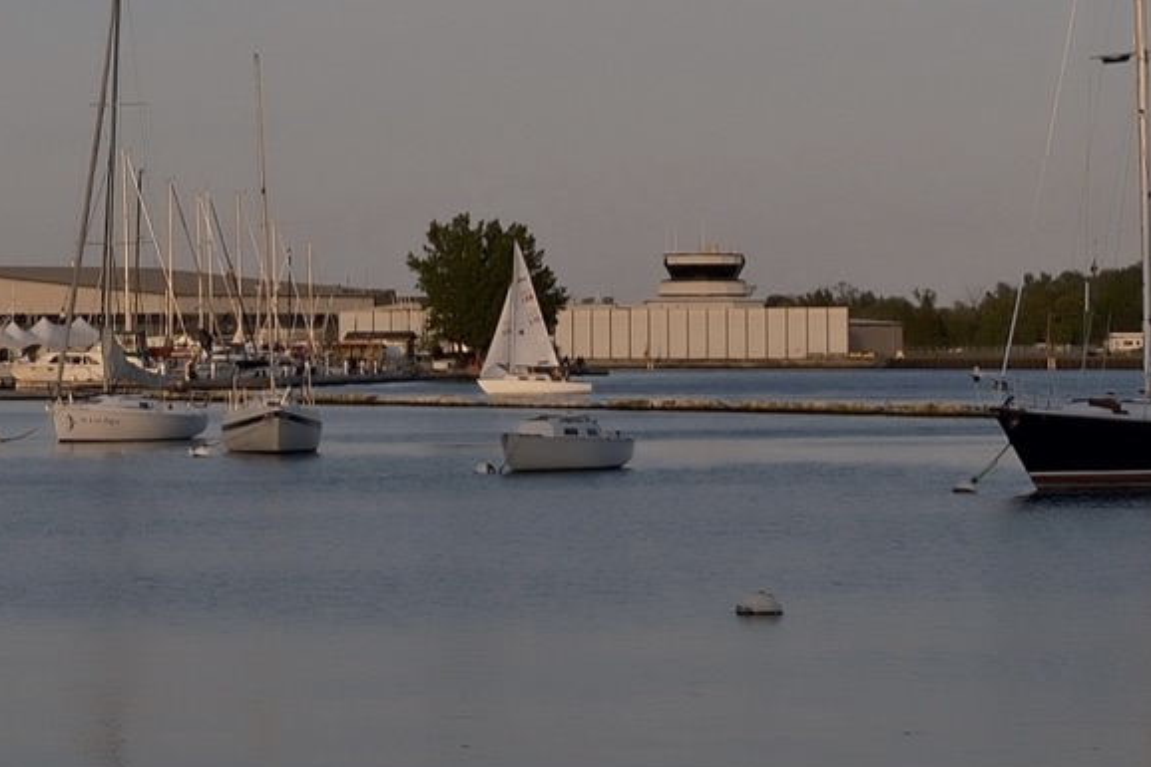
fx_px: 3484
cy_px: 12
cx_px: -253
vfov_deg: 12.4
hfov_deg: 17.8
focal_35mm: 109
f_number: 5
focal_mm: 23
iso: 125
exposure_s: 1/420
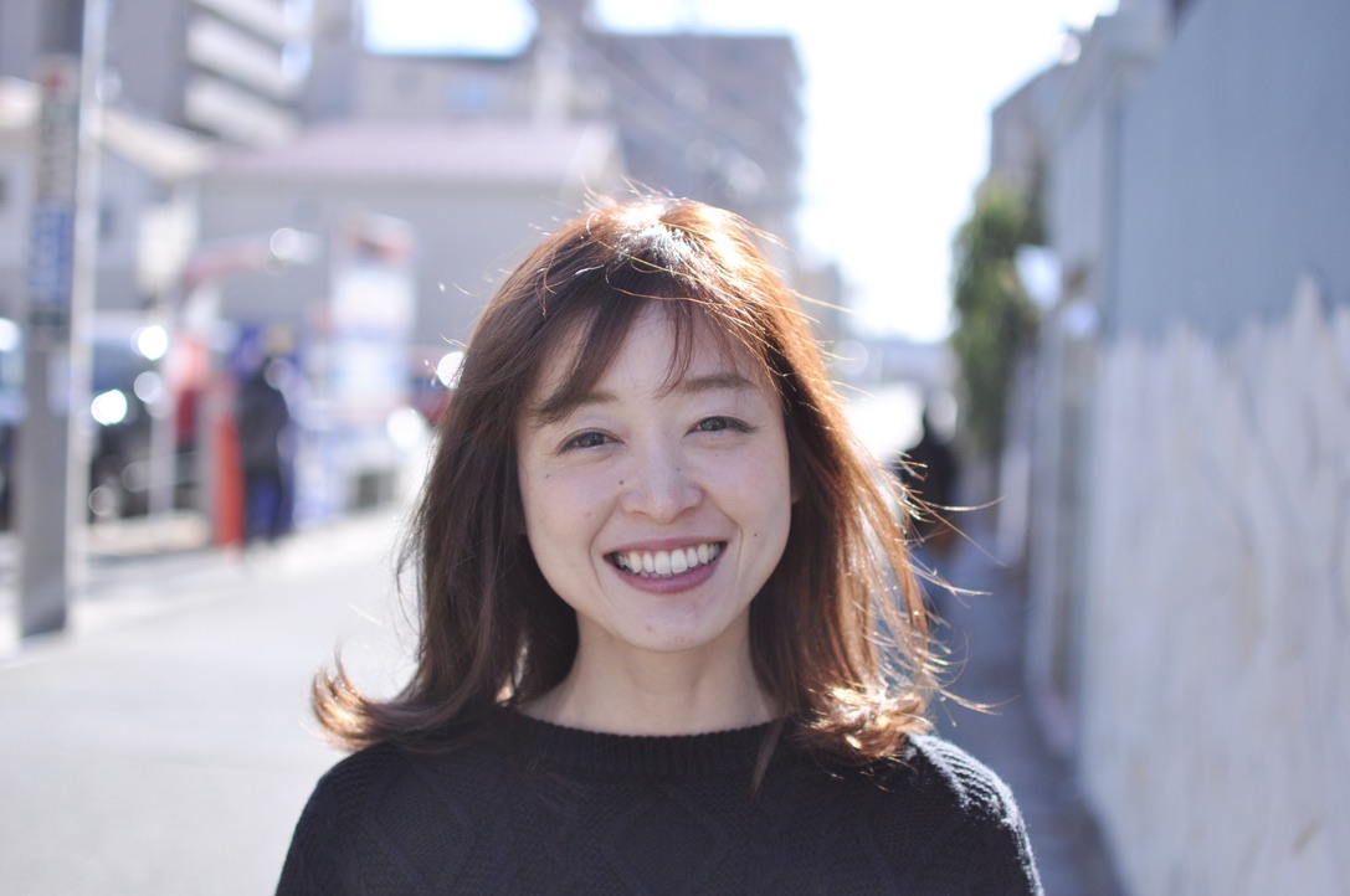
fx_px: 1966
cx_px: 675
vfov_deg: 25.7
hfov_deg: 37.9
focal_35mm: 52
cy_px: 448
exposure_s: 1/4000
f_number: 1.8
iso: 400
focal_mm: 35
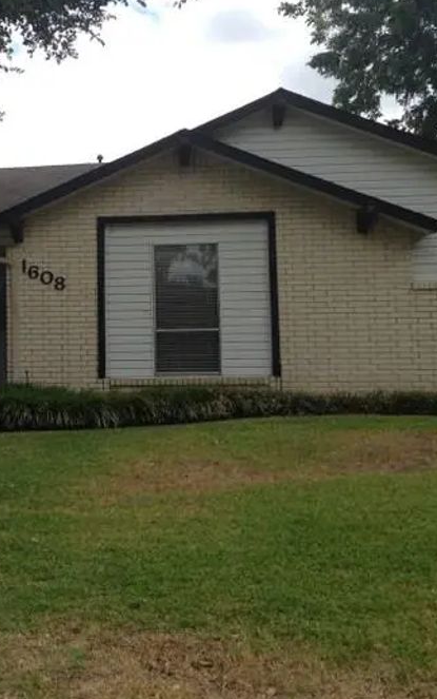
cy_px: 298
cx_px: 35
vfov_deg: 37.4
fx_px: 1028
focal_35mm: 54
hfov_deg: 23.3
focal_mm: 4.12
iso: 50
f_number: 2.4
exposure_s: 1/968
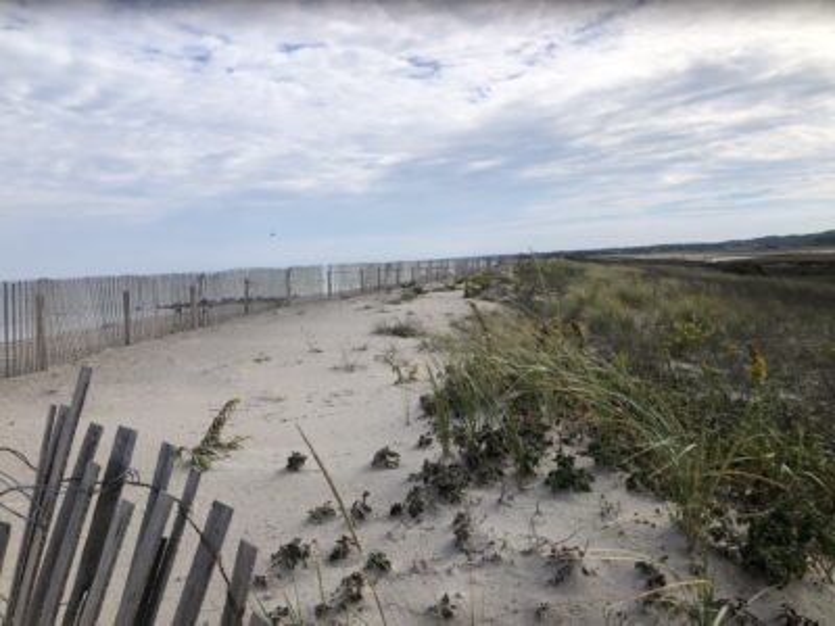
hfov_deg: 63.4
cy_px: 313
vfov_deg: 49.7
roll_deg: +2.9
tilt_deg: -4.3
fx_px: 675
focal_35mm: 28
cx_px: 418
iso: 25
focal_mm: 3.99
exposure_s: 1/4425
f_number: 1.8
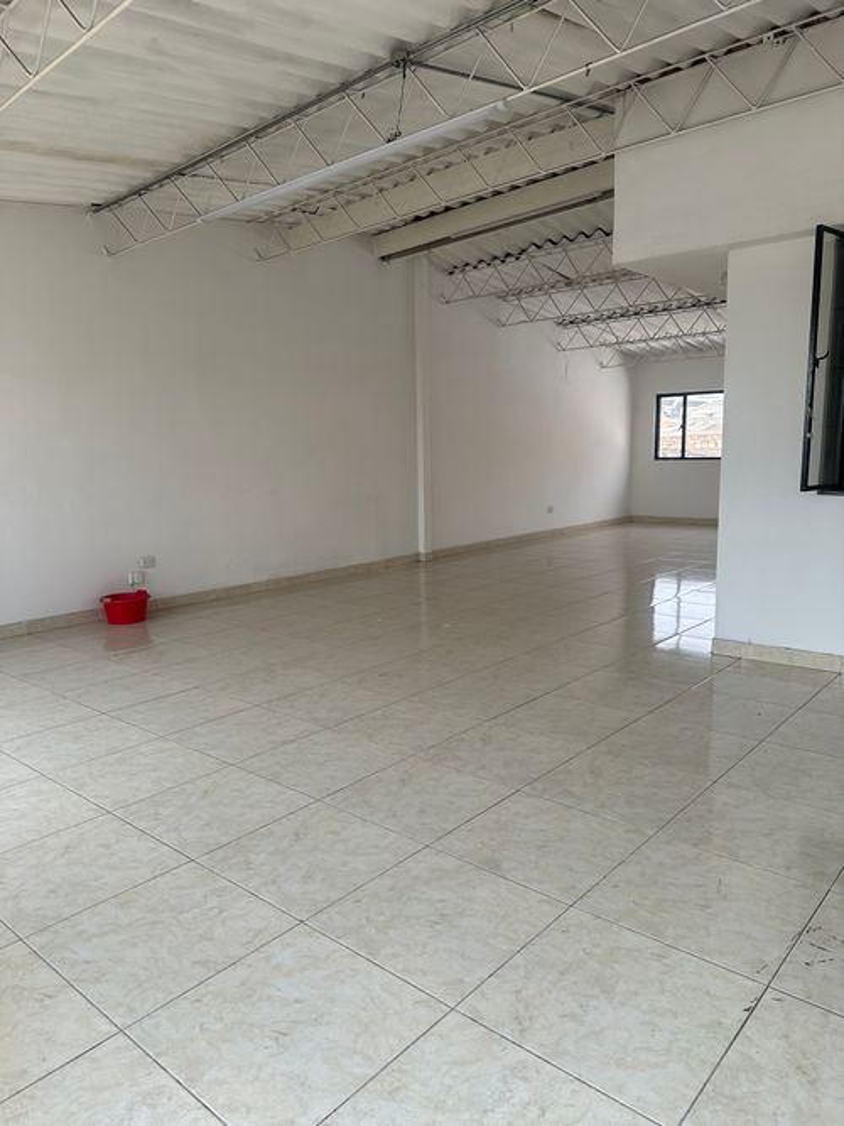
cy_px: 563
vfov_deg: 71.6
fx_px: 780
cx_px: 422
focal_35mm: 24
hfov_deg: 56.8
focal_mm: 6.86
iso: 80
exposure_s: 1/458
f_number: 1.78
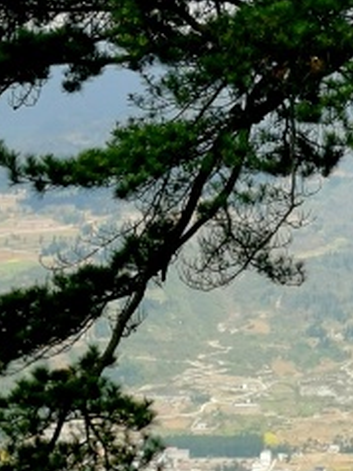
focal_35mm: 171
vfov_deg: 11.4
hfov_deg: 8.5
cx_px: 548
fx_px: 2327
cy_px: -49
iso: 50
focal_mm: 5.58
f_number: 1.8
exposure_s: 1/2008
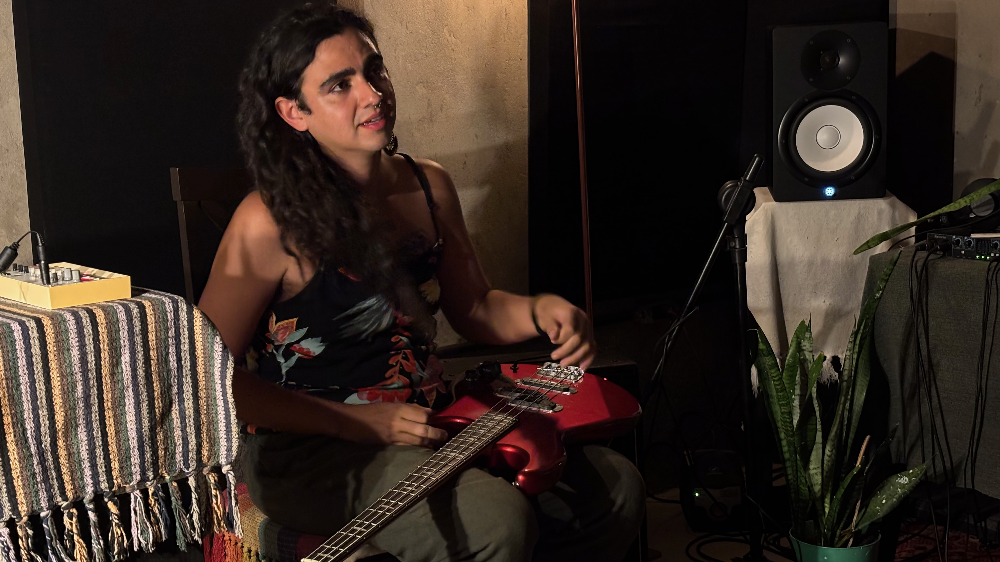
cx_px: 499
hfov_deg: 36.6
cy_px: 352
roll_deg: +1.7
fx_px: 1511
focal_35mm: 57
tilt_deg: -12.7
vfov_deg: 21.0
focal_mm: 5.96
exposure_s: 1/20
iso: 320
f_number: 1.6
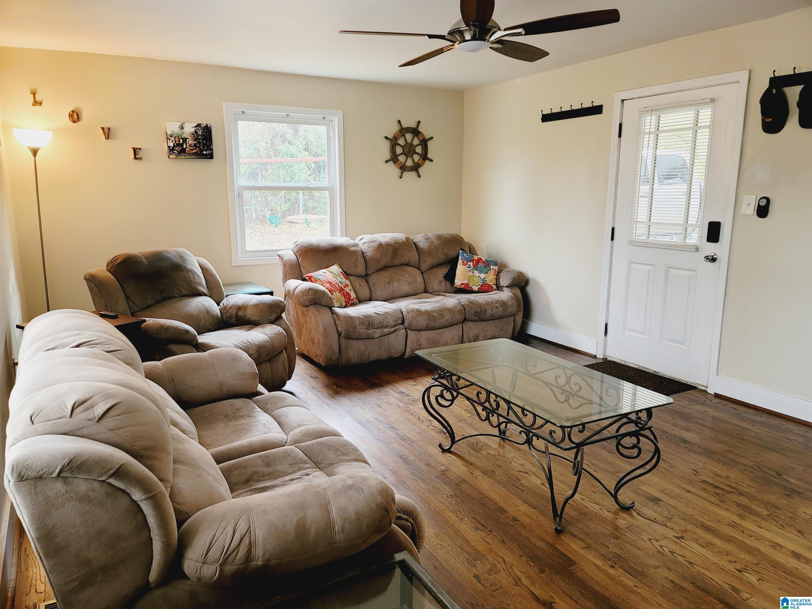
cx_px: 406
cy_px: 304
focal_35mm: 25
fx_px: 586
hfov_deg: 69.4
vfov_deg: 54.9
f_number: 1.8
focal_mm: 7
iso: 160
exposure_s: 1/40
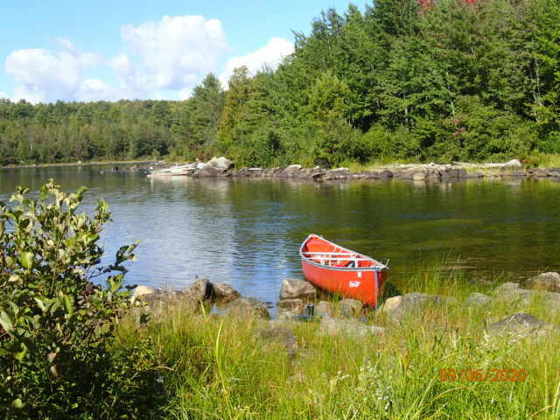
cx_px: 280
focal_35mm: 49
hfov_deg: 38.9
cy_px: 210
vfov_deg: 29.7
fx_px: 793
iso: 100
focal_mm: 8.99
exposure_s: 1/400
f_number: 4.5
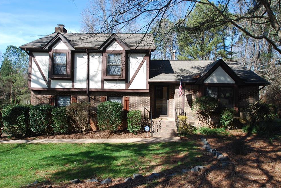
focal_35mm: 24
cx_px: 144
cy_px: 92
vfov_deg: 54.1
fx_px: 184
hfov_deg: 74.8
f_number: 10
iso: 200
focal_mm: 15
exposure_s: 1/200
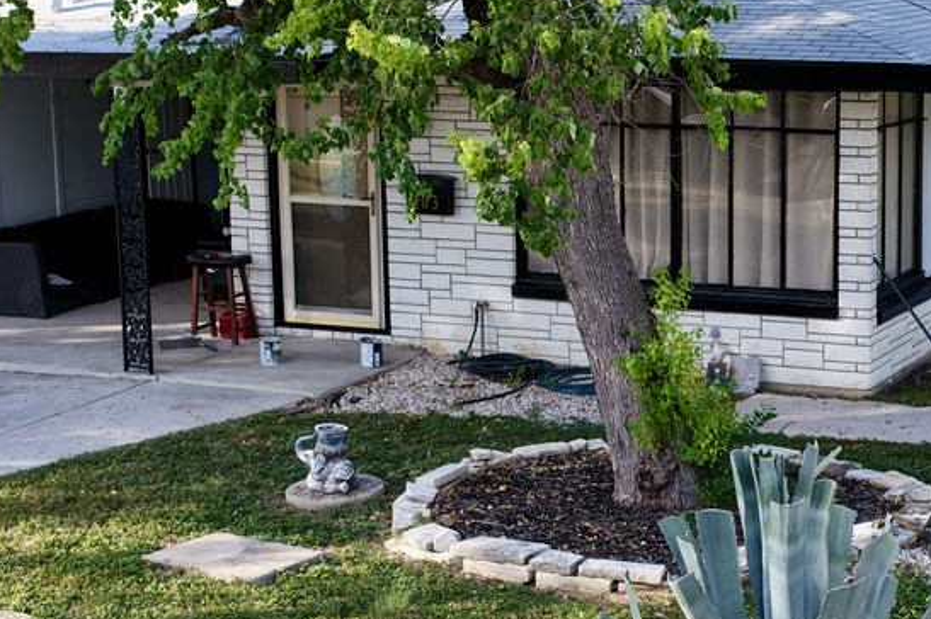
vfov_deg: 16.4
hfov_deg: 24.1
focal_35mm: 83
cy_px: 406
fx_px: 2145
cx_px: 739
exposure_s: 1/640
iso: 250
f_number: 2.8
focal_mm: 14.45
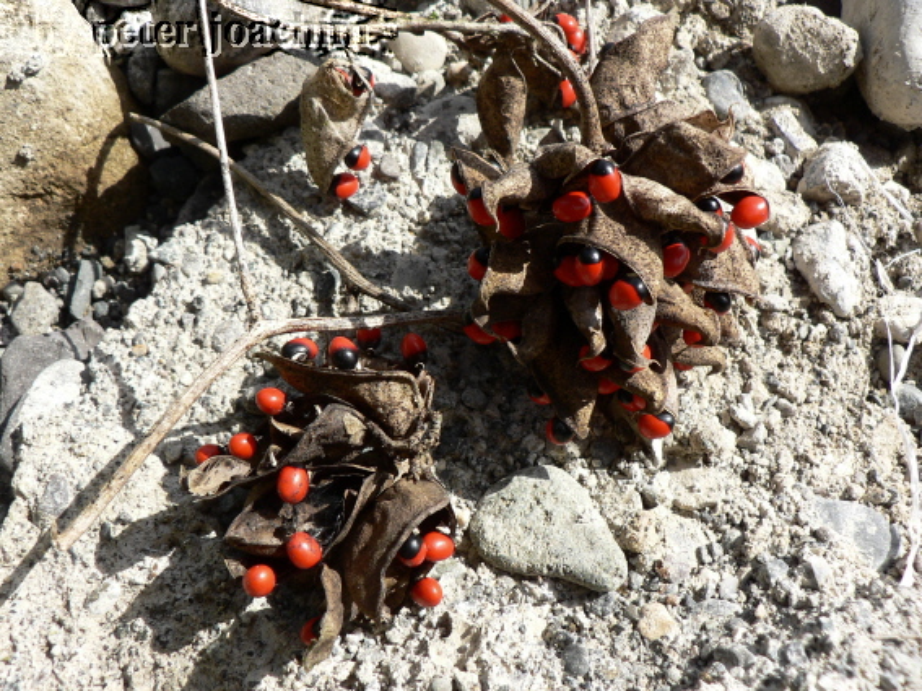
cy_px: 346
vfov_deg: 40.7
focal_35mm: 35
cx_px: 461
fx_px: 932
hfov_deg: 52.6
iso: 64
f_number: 4
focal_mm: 6
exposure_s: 1/400
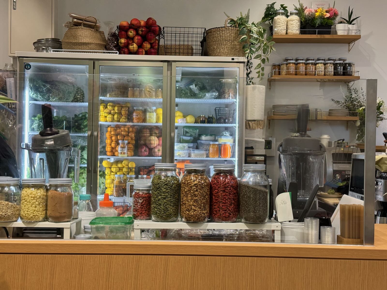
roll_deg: -1.3
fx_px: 537
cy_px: 145
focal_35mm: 48
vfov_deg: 30.3
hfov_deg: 39.7
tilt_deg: -0.6
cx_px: 194
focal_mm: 6.86
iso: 100
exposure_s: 1/100
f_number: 1.78
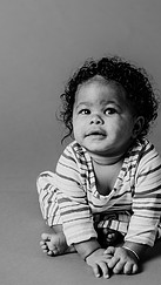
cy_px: 114
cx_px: 109
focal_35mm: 97
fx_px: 735
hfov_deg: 12.5
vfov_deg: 22.0
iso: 100
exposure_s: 1/160
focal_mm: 50
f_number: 2.2
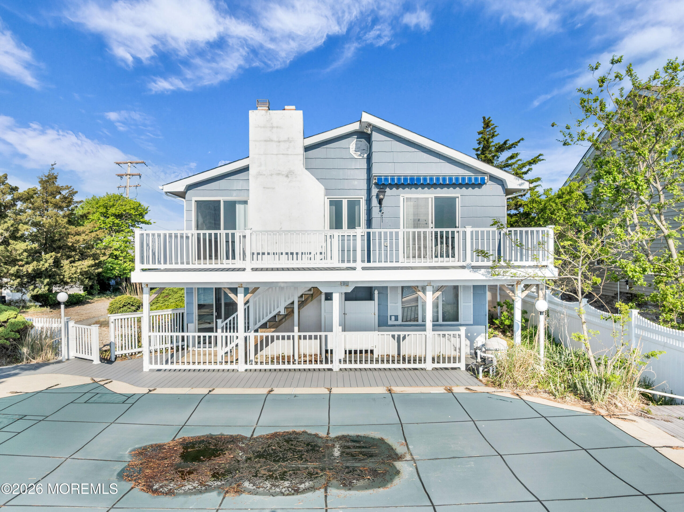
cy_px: 256
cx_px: 342
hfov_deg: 71.6
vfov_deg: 56.8
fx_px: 474
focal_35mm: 24
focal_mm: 12.29
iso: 140
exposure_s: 1/800
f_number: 2.8
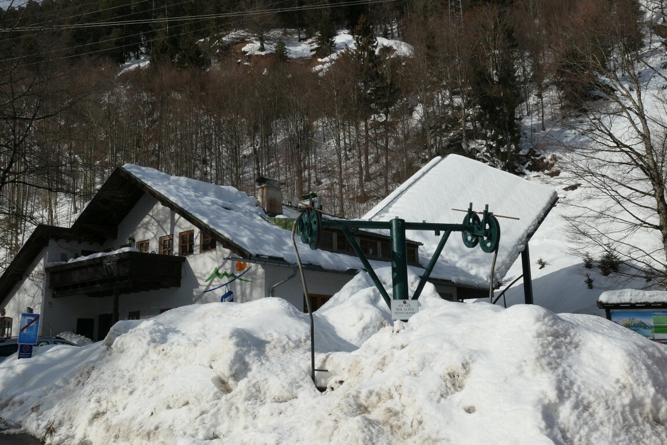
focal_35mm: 33
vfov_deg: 40.0
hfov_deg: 57.2
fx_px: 611
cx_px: 334
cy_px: 222
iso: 200
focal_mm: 12
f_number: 8
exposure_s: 1/1300
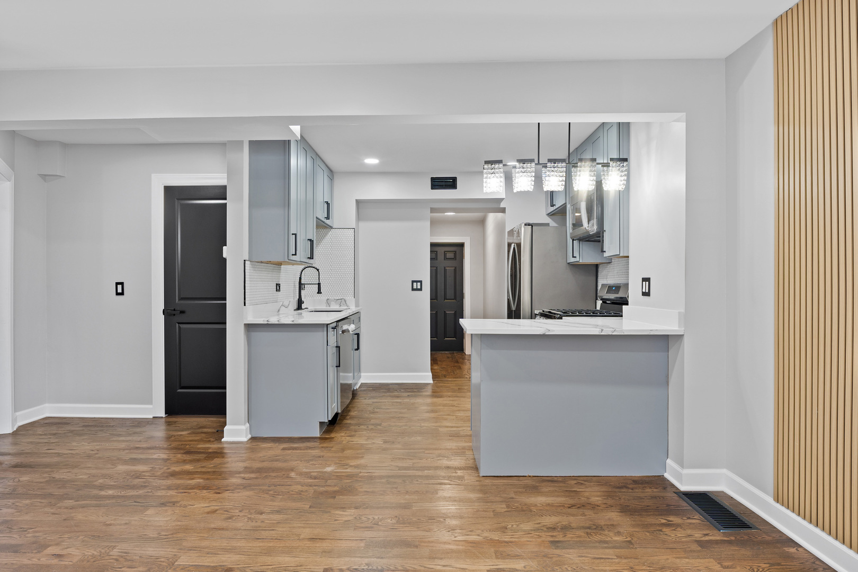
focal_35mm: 36
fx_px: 858
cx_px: 429
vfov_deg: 36.9
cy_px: 286
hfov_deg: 53.1
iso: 80
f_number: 8
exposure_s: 1/2
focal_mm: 24
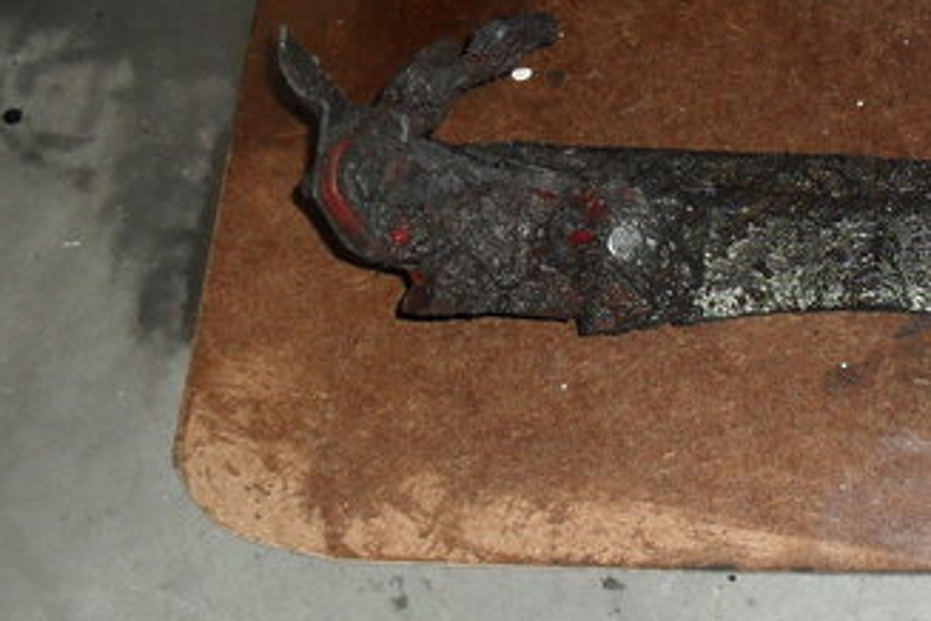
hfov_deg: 25.0
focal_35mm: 78
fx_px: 2017
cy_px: 244
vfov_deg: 17.5
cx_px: 880
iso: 200
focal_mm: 6.3
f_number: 3.2
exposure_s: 1/45
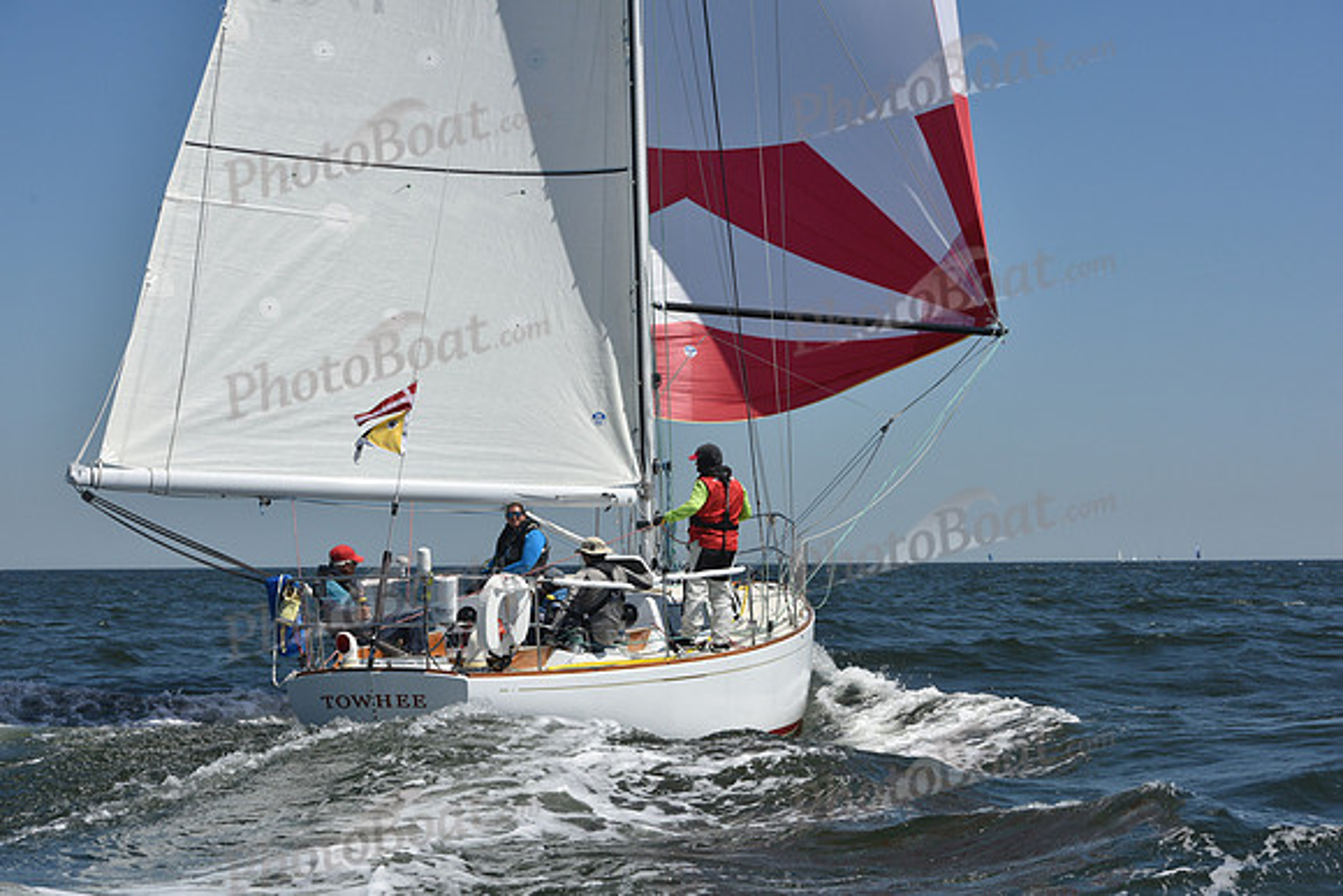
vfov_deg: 19.5
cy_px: 448
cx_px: 672
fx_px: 2612
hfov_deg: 28.8
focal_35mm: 70
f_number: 10
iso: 250
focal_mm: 70
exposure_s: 1/1250
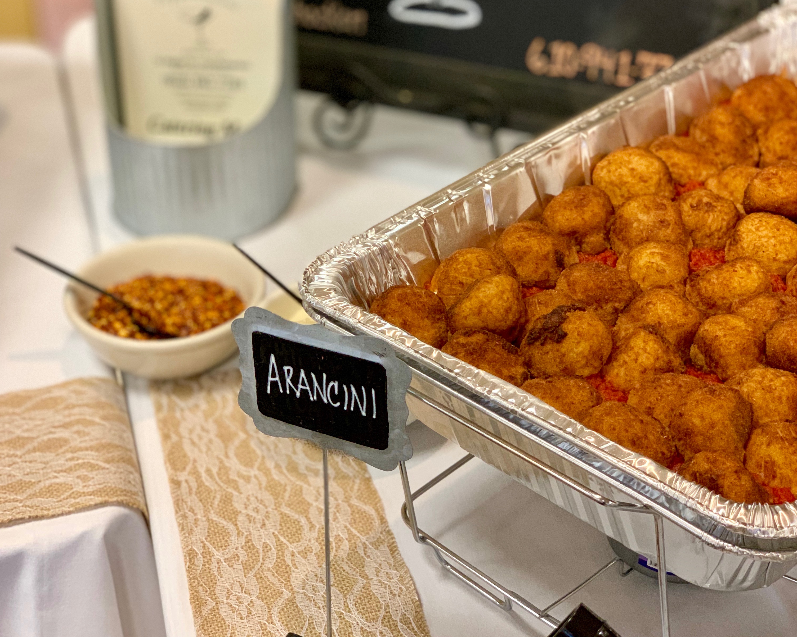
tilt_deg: -30.8
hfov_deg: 27.9
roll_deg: -0.2
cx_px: 399
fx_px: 1604
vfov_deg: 22.4
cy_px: 238
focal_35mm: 68
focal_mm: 6
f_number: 2.4
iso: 250
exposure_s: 1/60
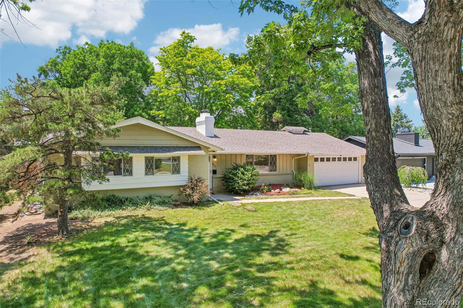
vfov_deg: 57.2
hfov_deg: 78.6
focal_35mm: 22
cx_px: 232
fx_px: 283
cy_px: 154
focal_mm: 8.4
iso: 100
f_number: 2.8
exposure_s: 1/1000
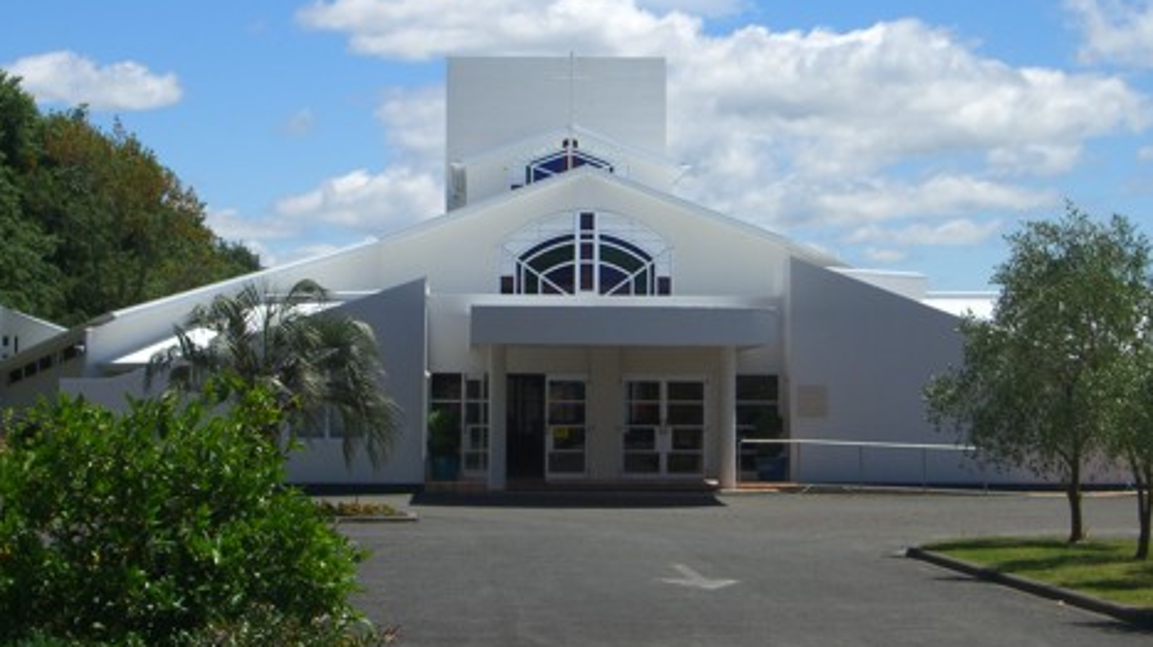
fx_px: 2750
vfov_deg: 13.4
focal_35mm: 90
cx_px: 572
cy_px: 216
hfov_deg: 23.7
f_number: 11.2
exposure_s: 1/160
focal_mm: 14.2
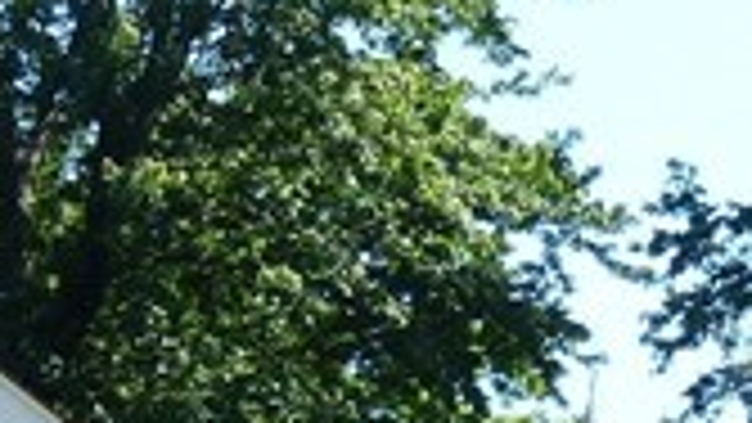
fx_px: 4388
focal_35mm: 220
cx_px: 41
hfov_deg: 9.7
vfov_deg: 5.4
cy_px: 837
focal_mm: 5.9
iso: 100
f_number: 4
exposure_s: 1/320
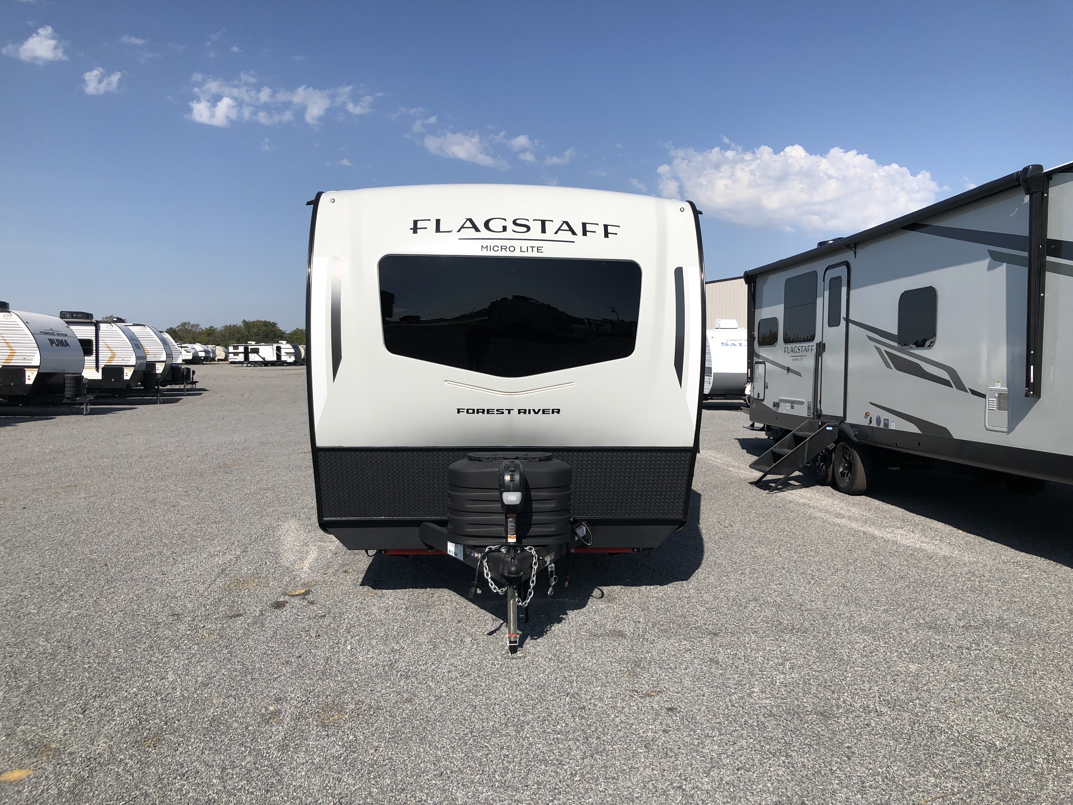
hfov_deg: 63.4
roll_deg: +0.2
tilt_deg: -4.1
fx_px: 868
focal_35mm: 28
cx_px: 536
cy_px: 402
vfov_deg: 49.7
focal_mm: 3.99
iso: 20
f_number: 1.8
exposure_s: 1/3205
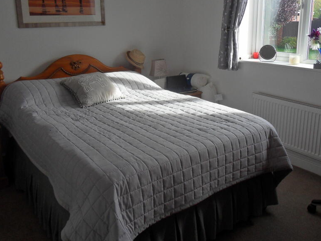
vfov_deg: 43.7
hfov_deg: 56.8
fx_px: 297
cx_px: 173
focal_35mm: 32
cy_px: 88
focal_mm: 4.2
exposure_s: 1/180
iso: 80
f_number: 3.3
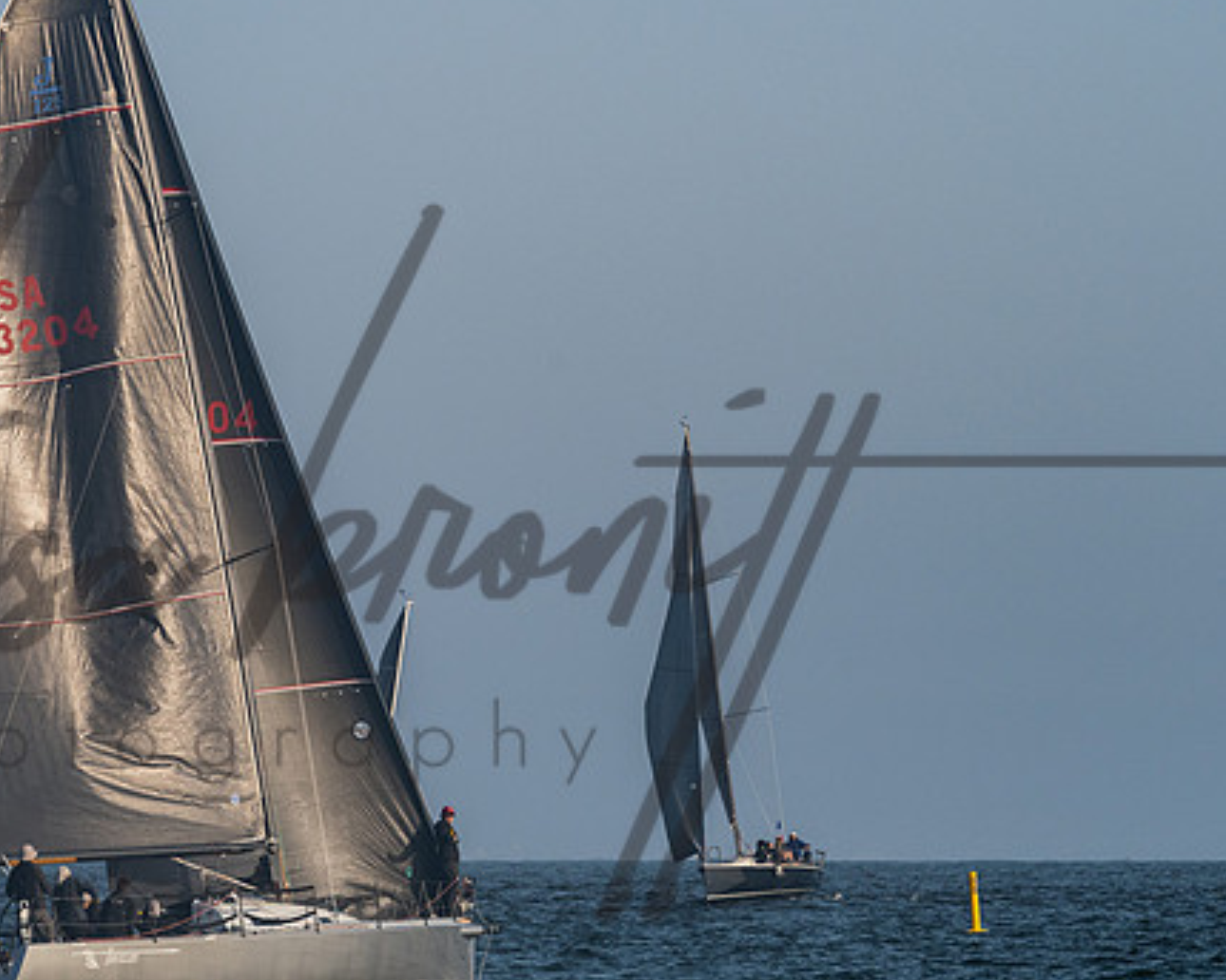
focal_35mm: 277
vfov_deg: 5.6
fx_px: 10051
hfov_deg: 7.0
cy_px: 531
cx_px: 420
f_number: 8
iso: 400
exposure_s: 1/800
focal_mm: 170
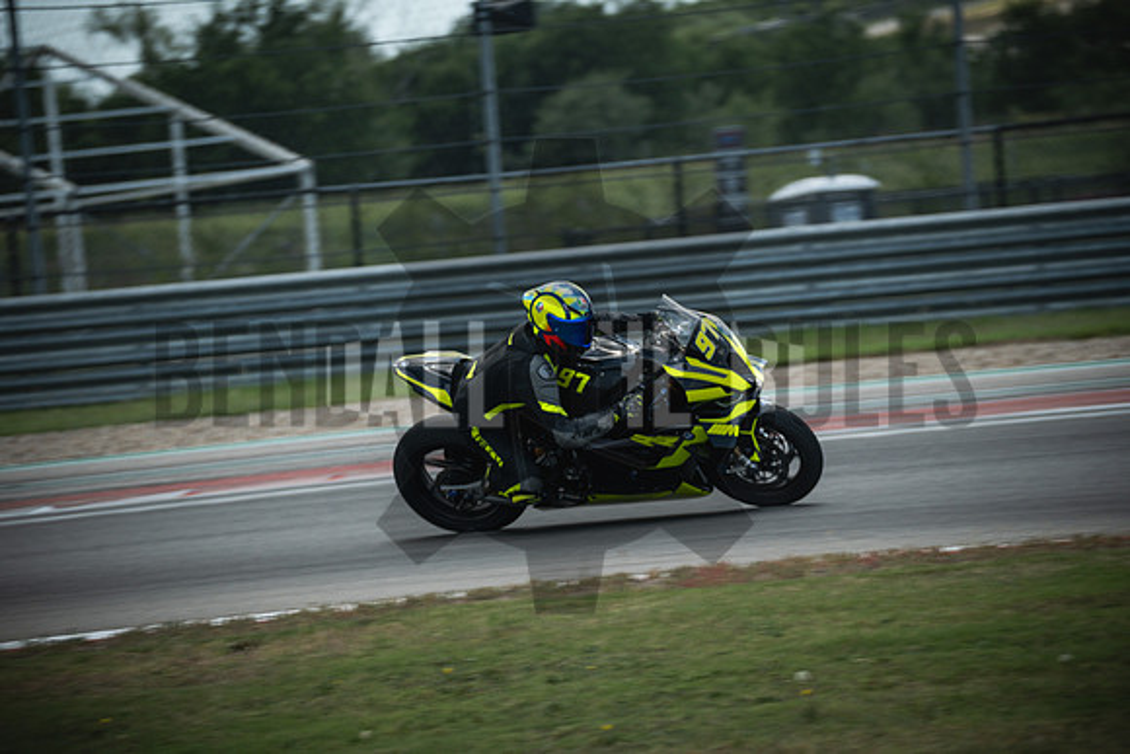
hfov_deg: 6.5
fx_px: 9952
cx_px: 565
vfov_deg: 4.3
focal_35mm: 317
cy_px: 377
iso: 250
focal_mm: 211
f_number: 5
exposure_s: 1/500
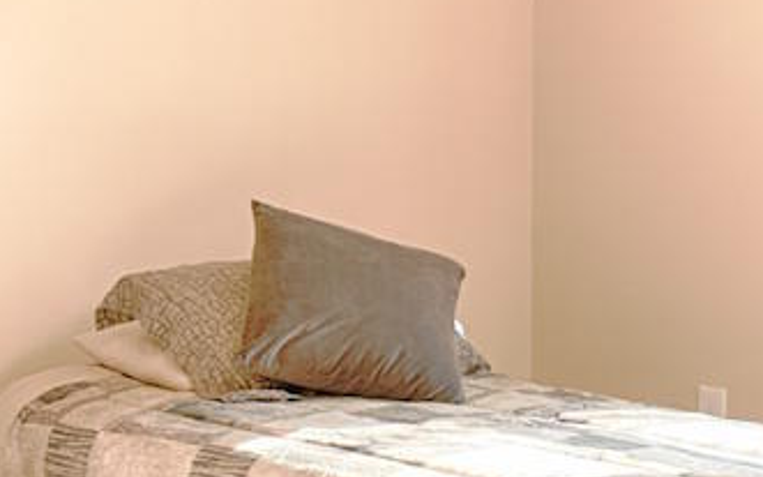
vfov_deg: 15.4
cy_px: 273
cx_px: 177
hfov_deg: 24.1
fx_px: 1768
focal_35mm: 85
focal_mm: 18
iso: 640
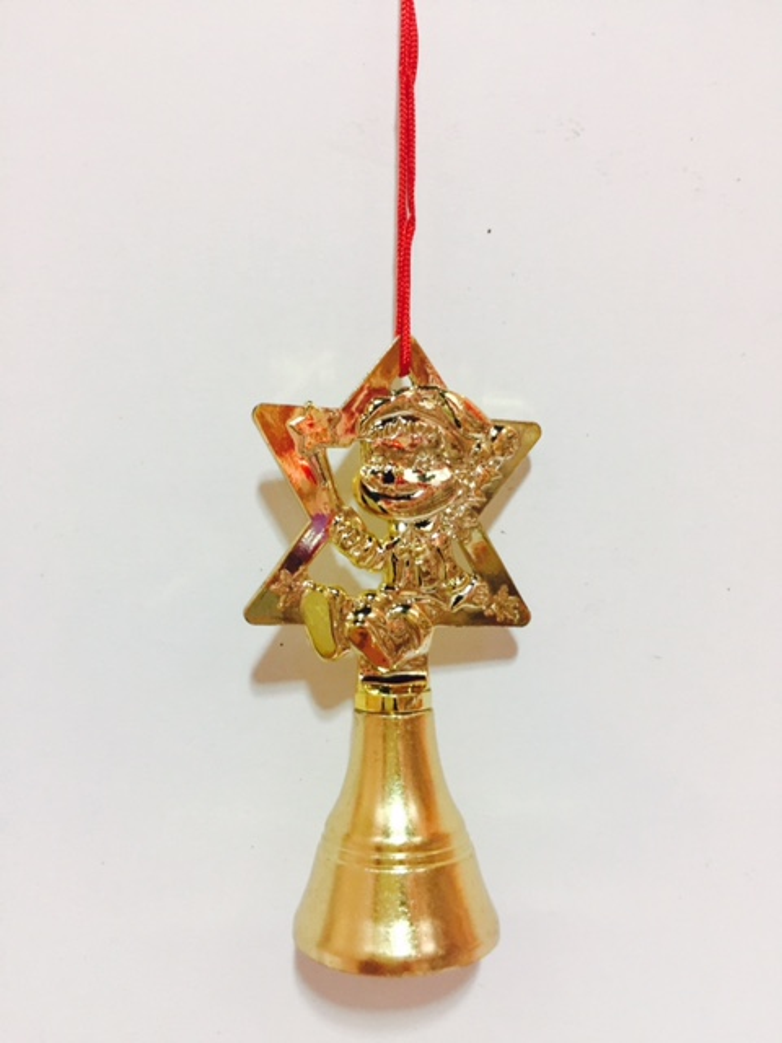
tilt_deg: -12.3
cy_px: 522
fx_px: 874
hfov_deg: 48.2
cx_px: 391
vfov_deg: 61.7
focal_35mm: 29
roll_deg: -1.8
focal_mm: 4.15
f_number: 2.2
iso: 80
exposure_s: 1/33
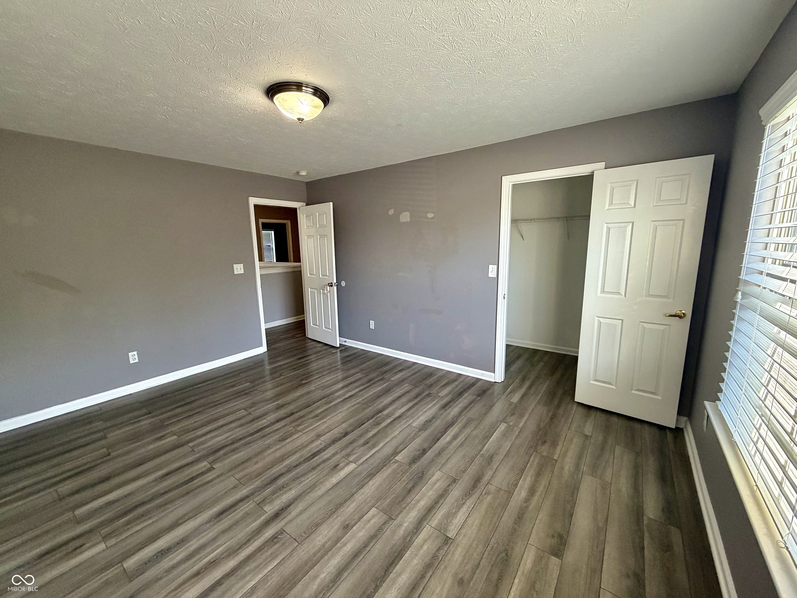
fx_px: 322
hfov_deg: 102.1
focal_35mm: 14
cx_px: 398
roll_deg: +1.5
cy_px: 299
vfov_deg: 85.7
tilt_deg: -9.3
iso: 200
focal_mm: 2.22
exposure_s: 1/120
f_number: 2.2
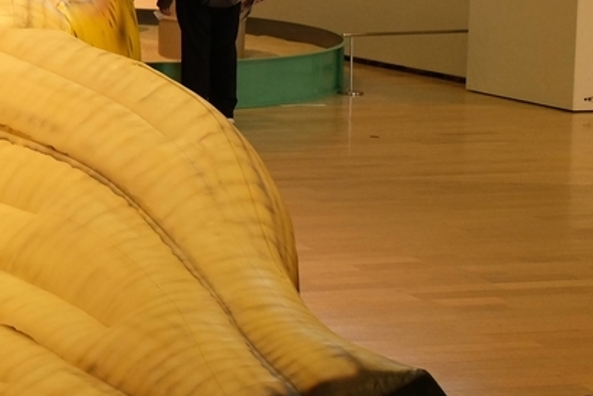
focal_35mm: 85
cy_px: 0
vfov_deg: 15.8
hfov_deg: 20.7
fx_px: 1401
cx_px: -273
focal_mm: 19.6
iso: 1250
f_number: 3.5
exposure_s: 1/27
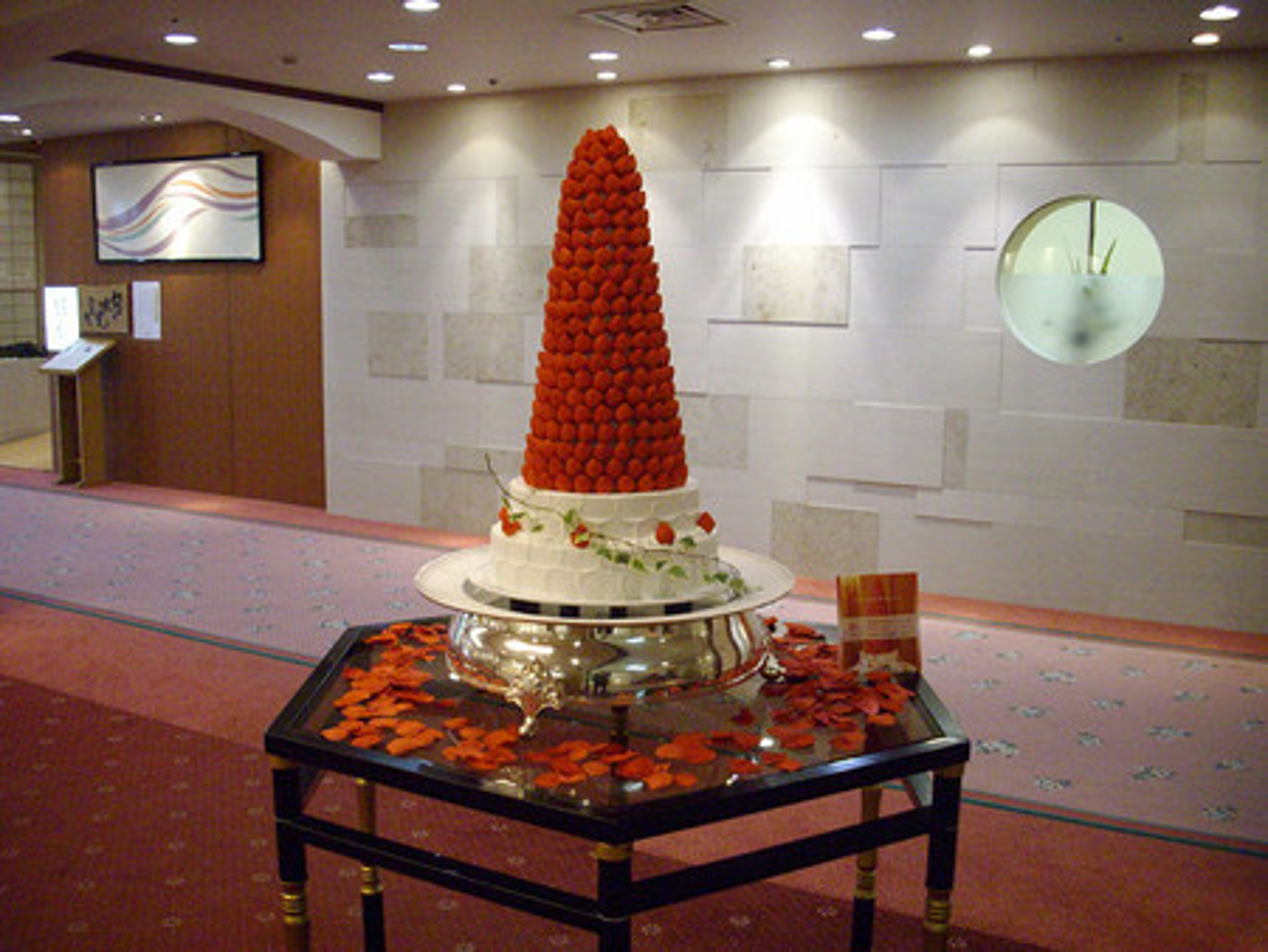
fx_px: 1356
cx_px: 634
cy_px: 476
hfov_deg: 50.1
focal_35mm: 37
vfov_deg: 38.7
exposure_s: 1/40
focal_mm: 6.2
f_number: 2.8
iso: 400
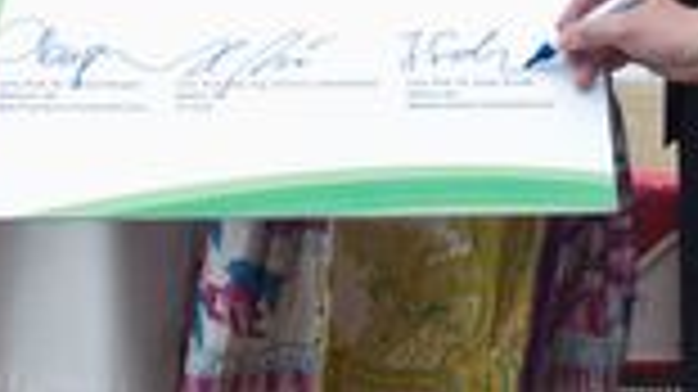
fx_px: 1535
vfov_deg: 12.8
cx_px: 374
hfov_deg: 25.6
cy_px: -372
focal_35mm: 83
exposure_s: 1/125
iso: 200
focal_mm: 24
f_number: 6.3
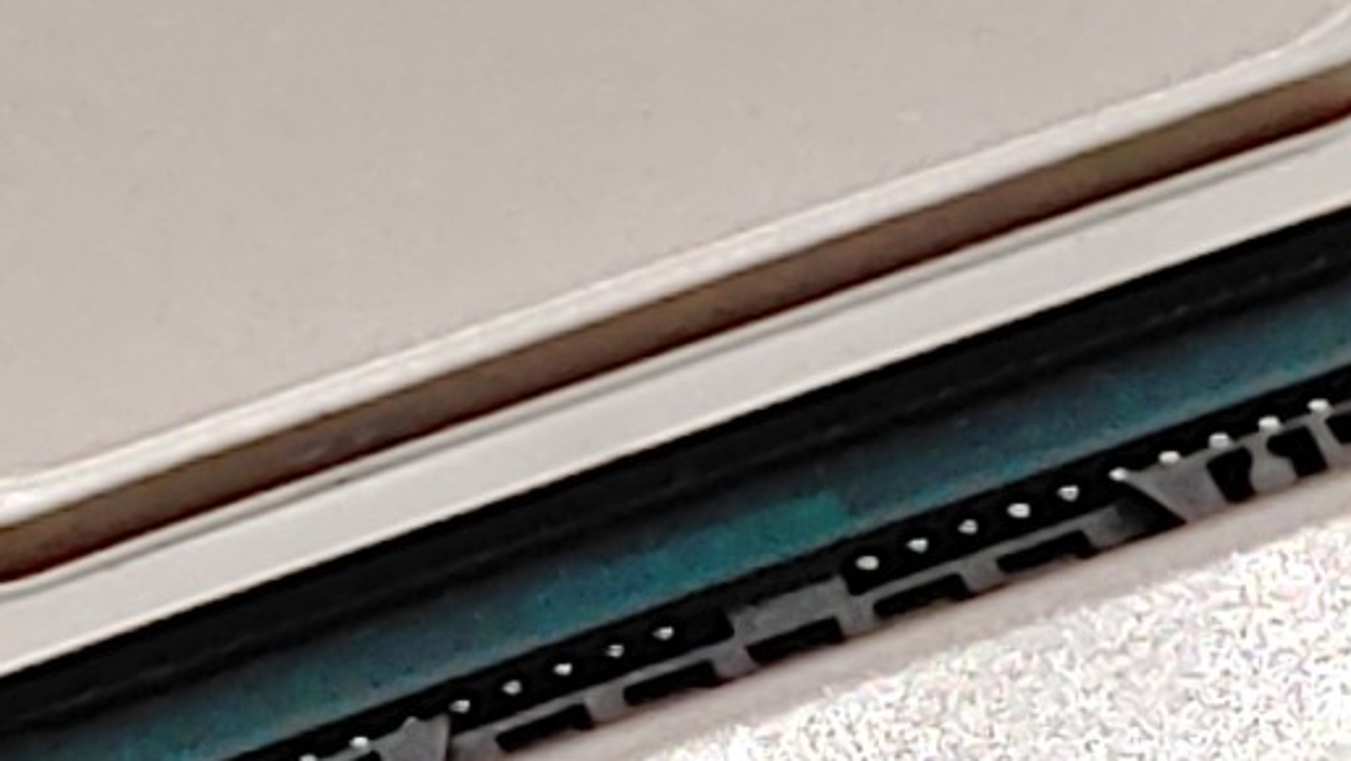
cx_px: 13
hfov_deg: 7.8
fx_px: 9926
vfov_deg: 4.4
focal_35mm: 277
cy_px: -443
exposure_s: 1/250
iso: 50
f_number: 1.8
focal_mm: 4.36
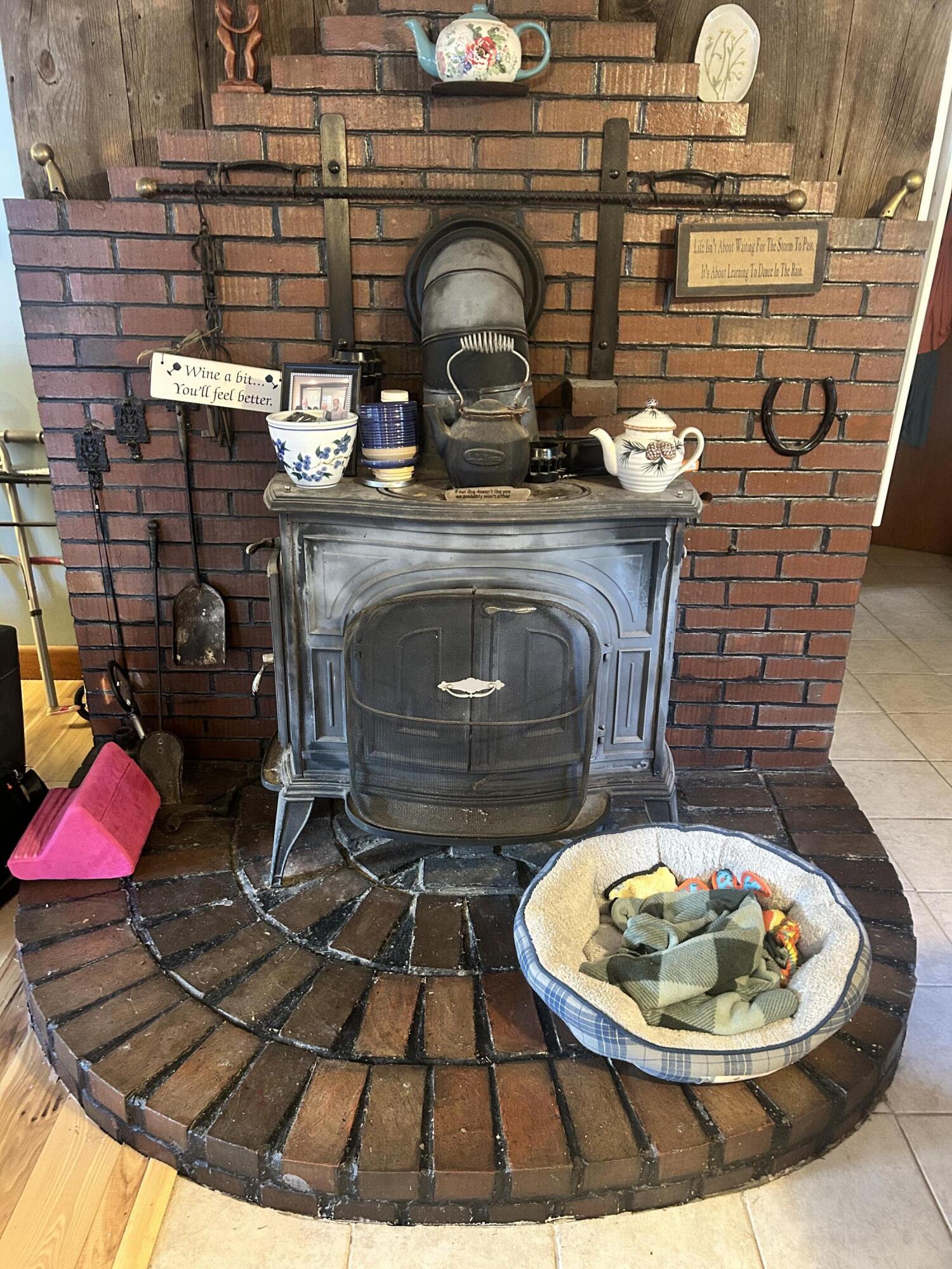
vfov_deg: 67.3
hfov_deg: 53.1
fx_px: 953
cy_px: 634
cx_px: 476
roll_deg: -2.9
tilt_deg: -23.6
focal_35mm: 26
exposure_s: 1/30
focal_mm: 5.7
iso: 500
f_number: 1.5
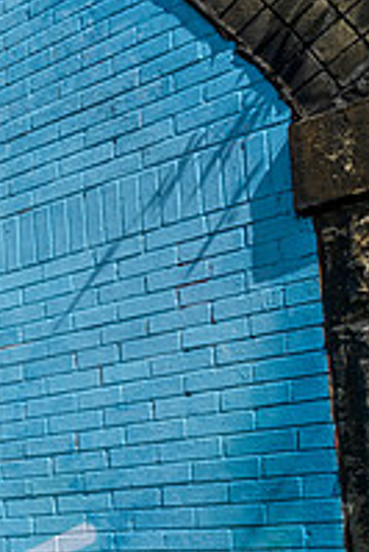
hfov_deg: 14.9
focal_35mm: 70
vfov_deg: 28.2
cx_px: -427
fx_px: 1074
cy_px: 445
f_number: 7.1
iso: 200
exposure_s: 1/1000
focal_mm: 24
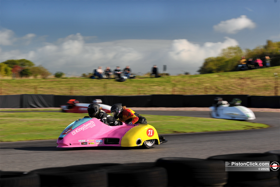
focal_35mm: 102
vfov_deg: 13.4
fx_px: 793
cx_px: 140
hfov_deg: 20.0
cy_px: 94
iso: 100
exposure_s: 1/125
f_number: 6.3
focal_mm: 102
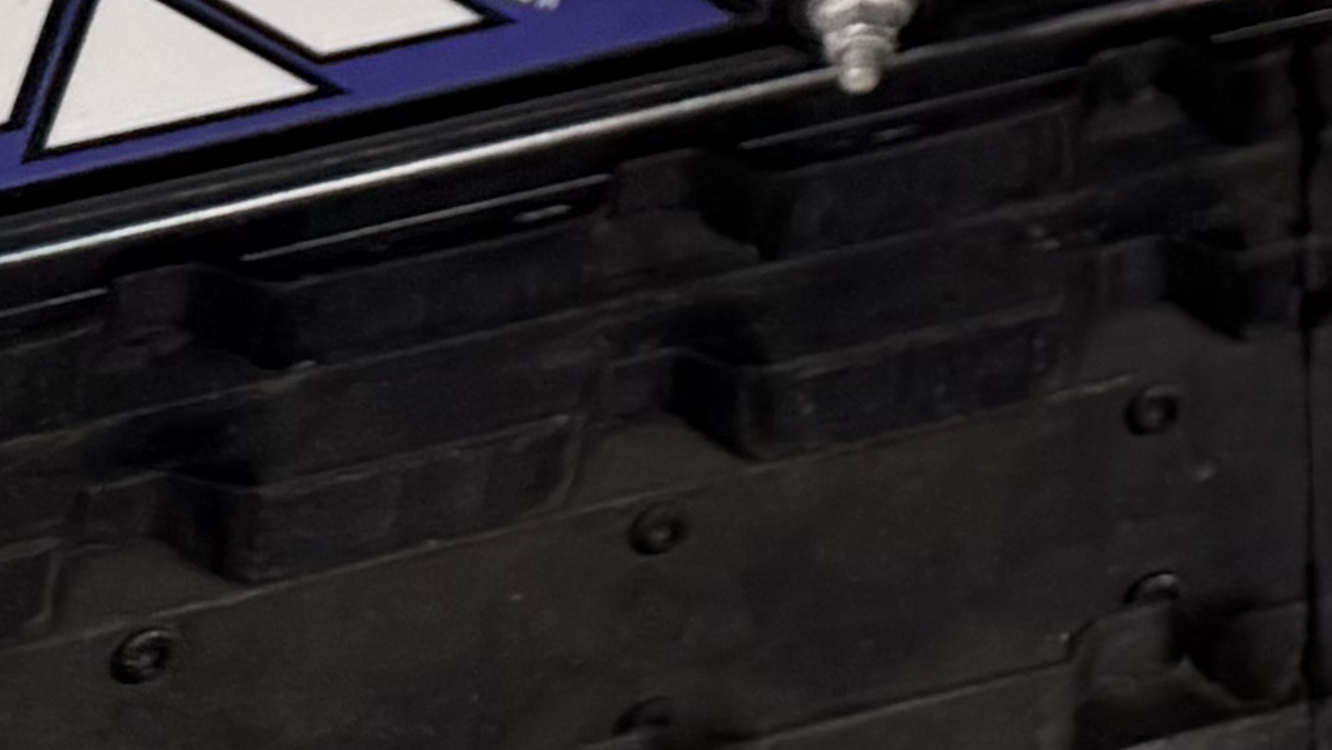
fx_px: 5193
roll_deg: -3.0
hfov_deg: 11.0
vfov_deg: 7.3
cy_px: -1522
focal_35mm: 147
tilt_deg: -41.2
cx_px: 3656
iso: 200
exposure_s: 1/184
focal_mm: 6.76
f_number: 1.78
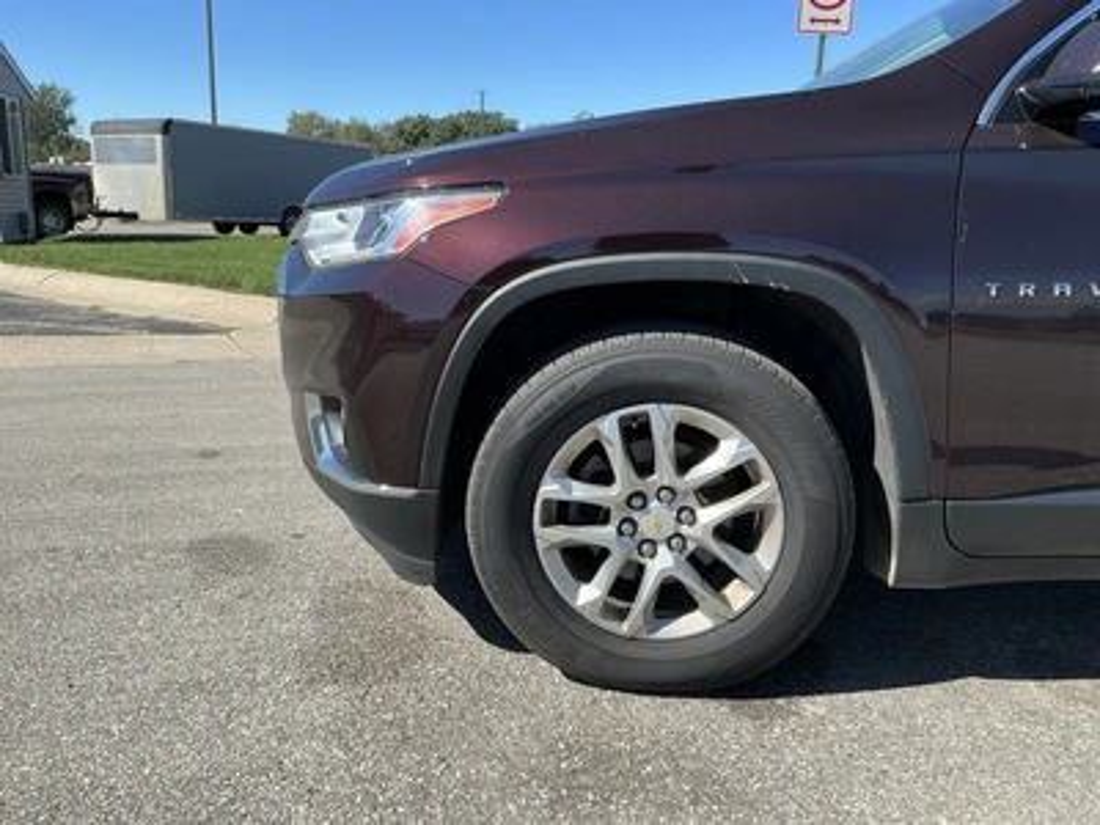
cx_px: 550
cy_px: 412
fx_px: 890
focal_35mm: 28
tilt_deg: -11.9
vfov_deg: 49.7
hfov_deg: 63.4
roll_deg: -1.3
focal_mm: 3
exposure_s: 1/1168
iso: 25
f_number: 1.8
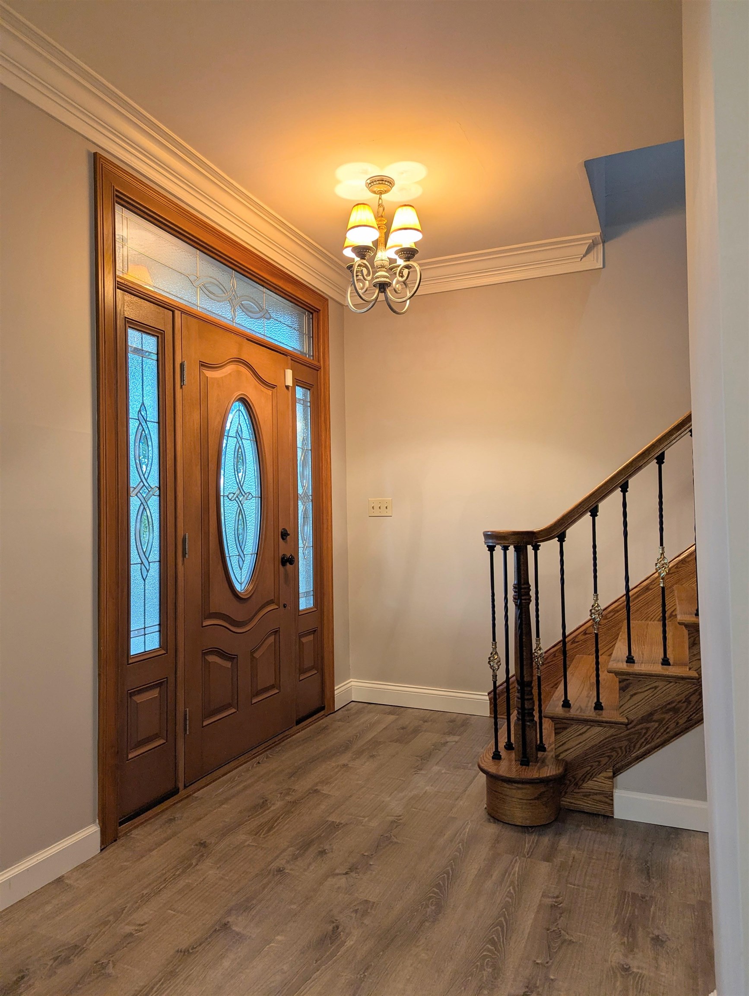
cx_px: 374
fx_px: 691
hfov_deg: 56.9
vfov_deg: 71.5
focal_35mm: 24
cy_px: 498
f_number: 1.85
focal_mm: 6.81
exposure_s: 1/60
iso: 82
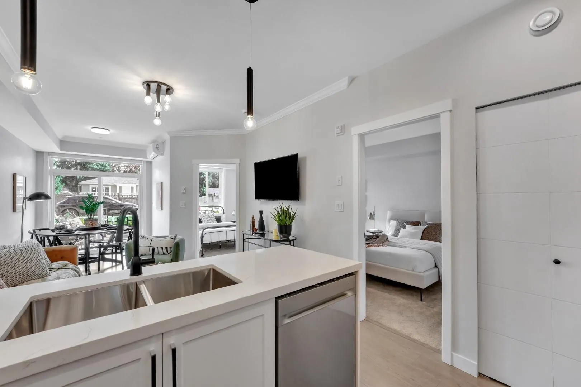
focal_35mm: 15
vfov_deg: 78.5
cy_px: 194
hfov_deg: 101.5
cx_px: 290
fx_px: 237
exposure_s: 1/30
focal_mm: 14.7
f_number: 8
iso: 400
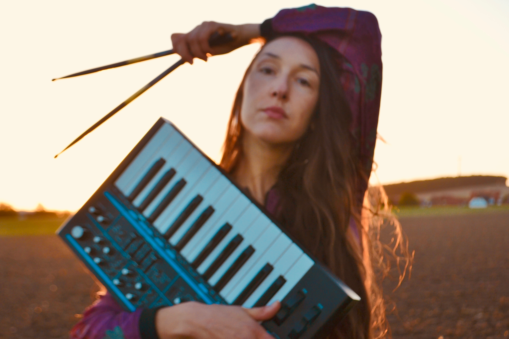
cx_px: 254
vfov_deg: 25.1
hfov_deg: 36.9
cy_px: 170
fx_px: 763
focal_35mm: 54
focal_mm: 36
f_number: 5.6
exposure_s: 1/125
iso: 100
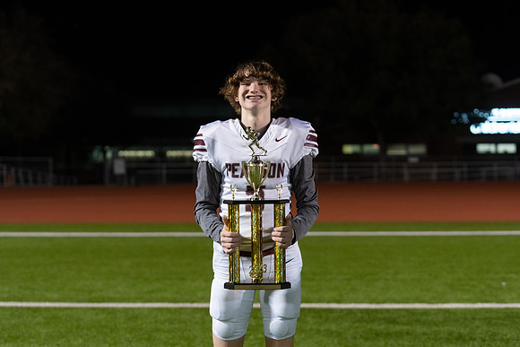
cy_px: 174
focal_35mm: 75
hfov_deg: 27.0
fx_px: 1084
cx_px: 260
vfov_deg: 18.2
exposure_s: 1/320
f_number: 3.5
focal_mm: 75
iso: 3200
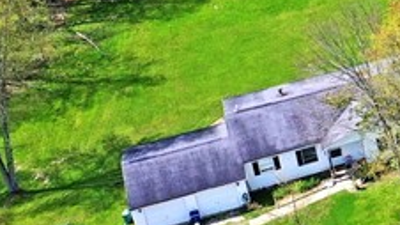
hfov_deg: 12.7
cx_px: 874
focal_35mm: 141
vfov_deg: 8.4
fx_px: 1495
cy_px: -117
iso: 100
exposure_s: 1/400
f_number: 5.6
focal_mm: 10.26
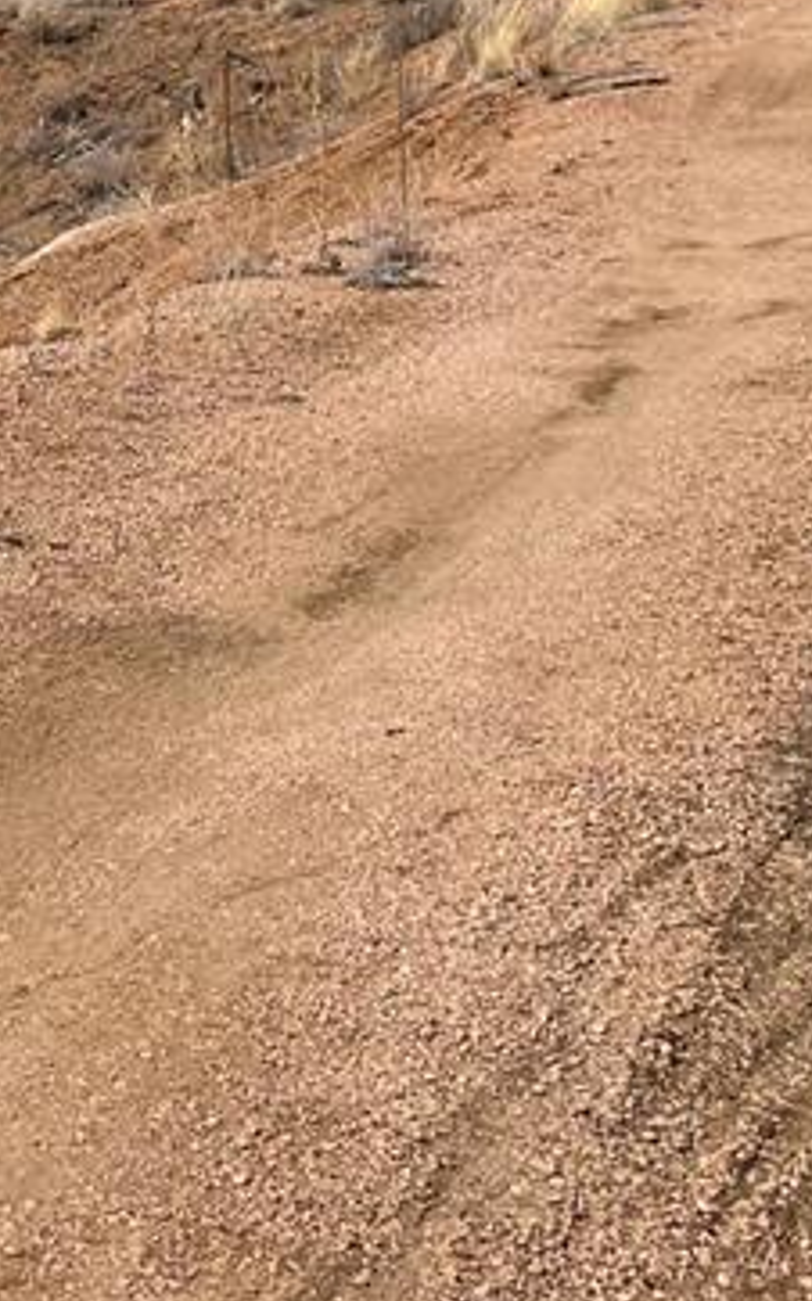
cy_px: 181
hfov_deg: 14.3
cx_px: -751
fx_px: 2764
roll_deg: -1.6
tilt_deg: +1.6
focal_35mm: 78
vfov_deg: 25.8
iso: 50
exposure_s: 1/4016
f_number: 1.6
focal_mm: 5.1
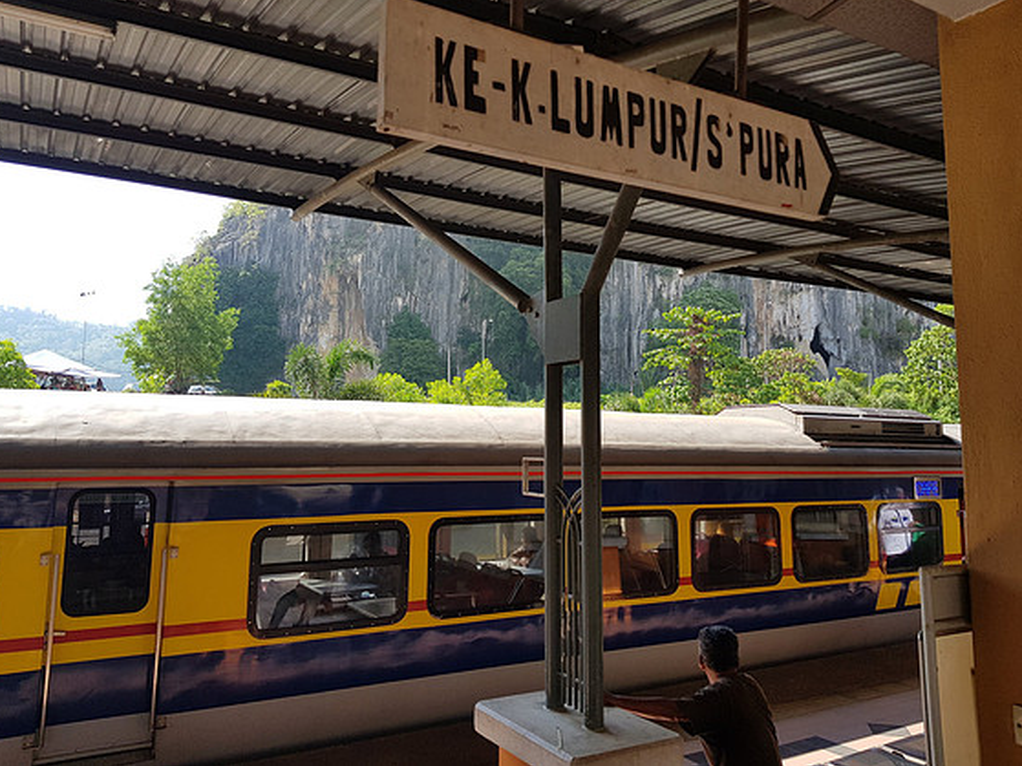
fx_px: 797
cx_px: 505
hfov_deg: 65.3
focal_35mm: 27
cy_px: 370
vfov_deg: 51.3
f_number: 1.7
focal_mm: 4.2
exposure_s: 1/620
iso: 40
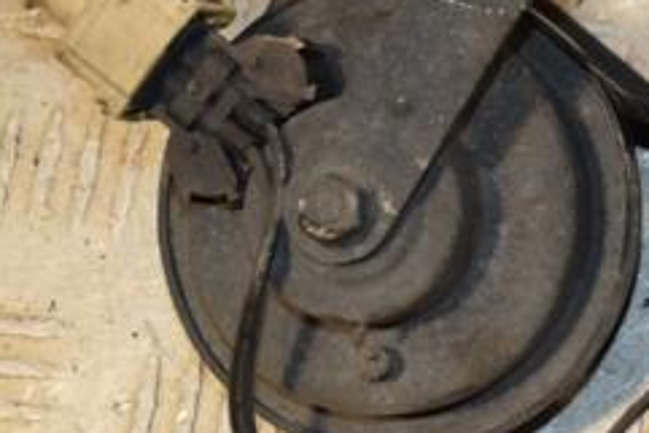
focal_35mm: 179
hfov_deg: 11.3
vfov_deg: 7.7
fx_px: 3229
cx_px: 719
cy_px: 59
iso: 800
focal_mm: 48
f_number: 4.8
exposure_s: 1/160
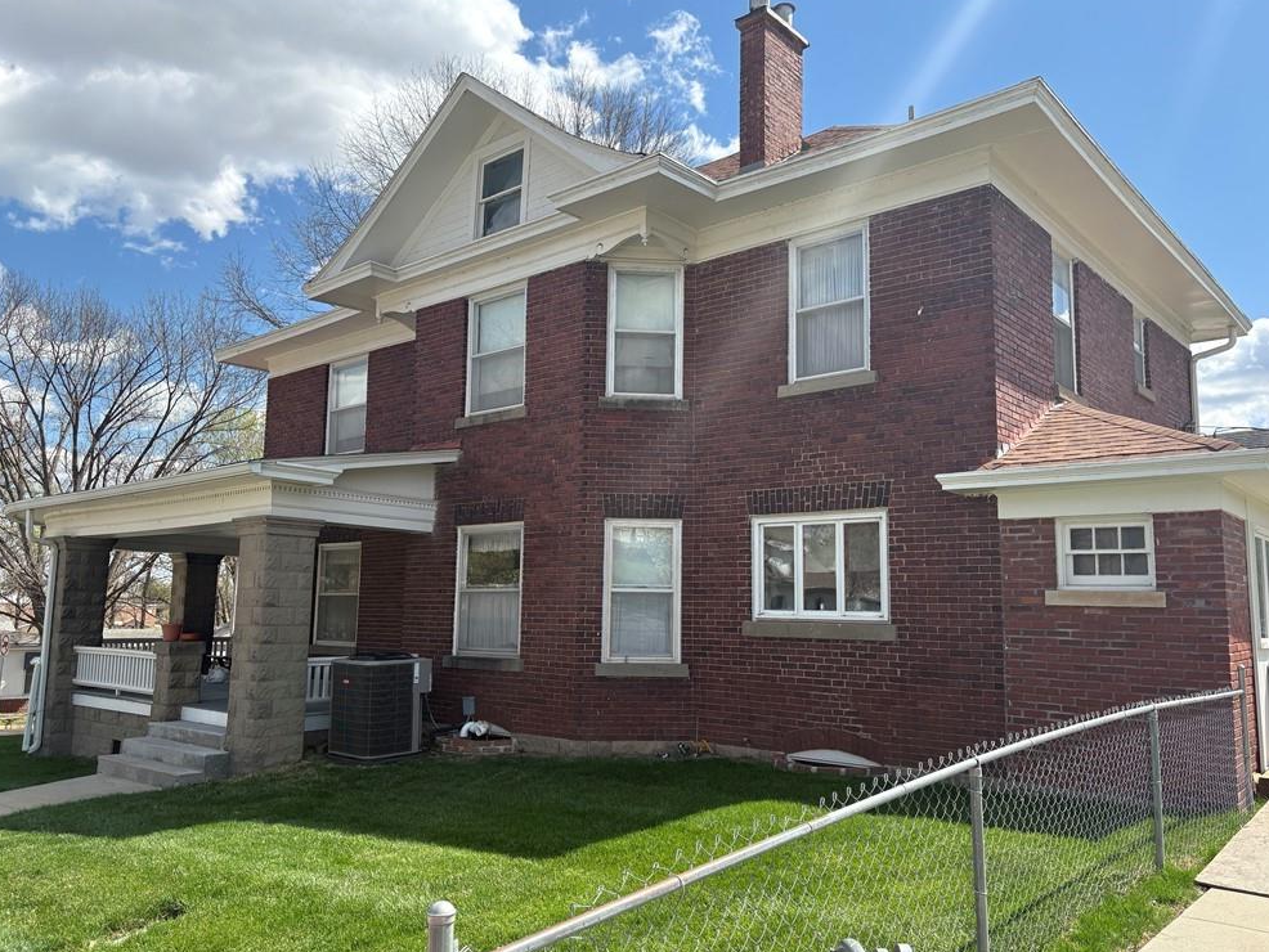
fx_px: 990
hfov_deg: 65.3
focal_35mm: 27
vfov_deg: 51.4
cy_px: 484
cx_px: 647
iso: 50
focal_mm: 5.96
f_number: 1.6
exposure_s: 1/2451
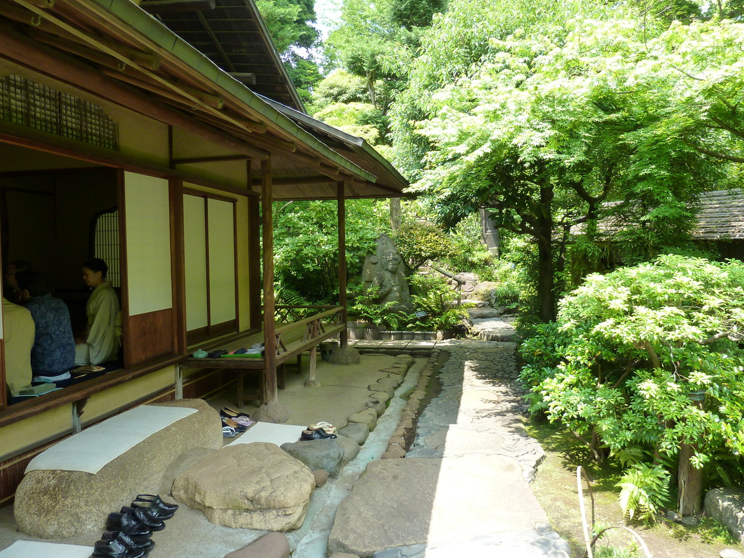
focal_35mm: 26
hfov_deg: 67.3
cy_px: 268
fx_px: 559
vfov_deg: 53.0
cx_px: 382
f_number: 3.3
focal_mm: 4.1
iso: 125
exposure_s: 1/100
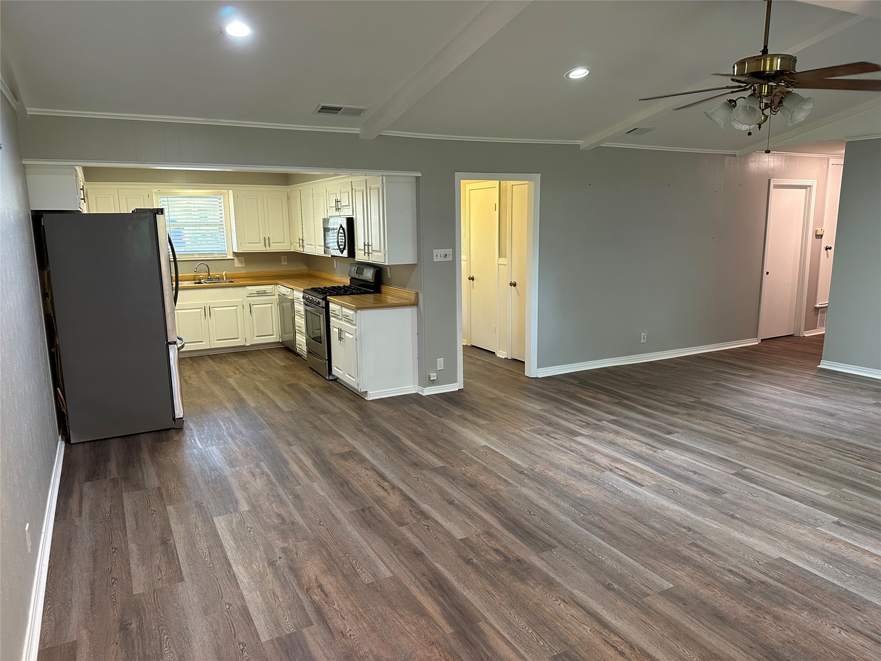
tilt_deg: -9.6
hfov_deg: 71.6
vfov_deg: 56.8
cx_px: 440
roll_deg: +1.1
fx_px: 611
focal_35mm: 24
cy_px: 330
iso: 250
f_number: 1.78
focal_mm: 6.86
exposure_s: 1/60
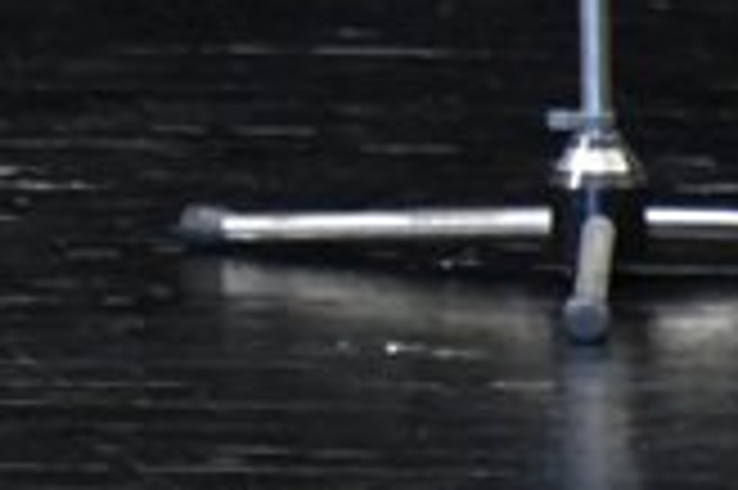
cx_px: -632
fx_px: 36248
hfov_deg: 1.2
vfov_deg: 0.8
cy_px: -512
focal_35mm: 1770
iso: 3200
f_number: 5.6
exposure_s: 1/400
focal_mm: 250
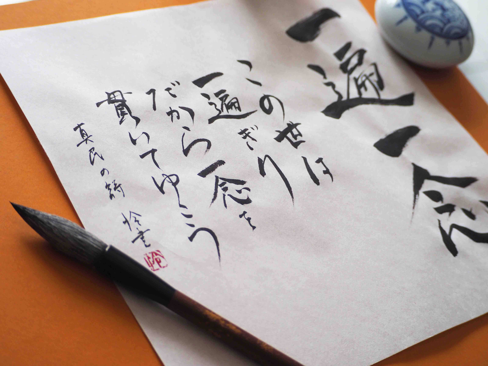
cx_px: 244
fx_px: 1128
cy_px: 183
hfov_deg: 24.4
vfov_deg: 18.4
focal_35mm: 80
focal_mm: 40
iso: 250
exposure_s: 1/80
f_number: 4
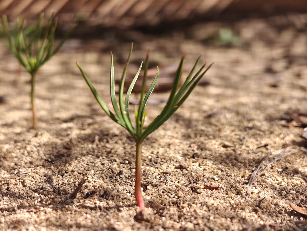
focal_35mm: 70
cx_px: 154
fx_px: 621
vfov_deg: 21.0
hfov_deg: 27.8
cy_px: 116
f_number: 6.3
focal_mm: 13.3
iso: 64
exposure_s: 1/200
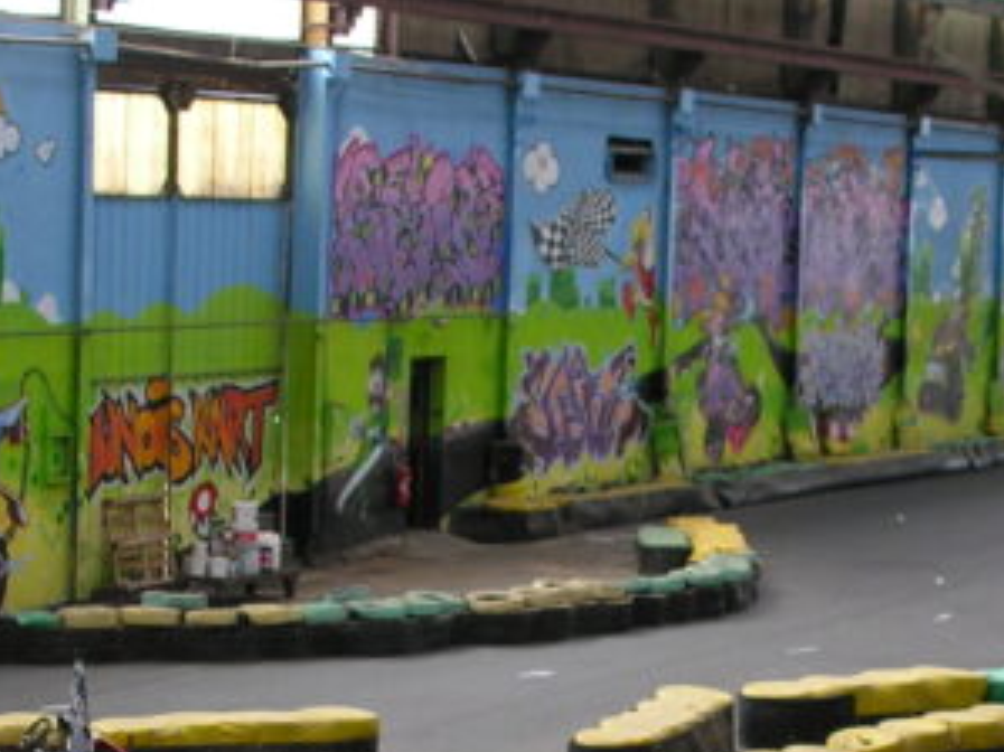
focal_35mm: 120
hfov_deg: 16.4
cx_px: 611
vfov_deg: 12.2
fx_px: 3479
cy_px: 695
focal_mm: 8.9
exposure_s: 1/32.5
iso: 50
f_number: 3.2
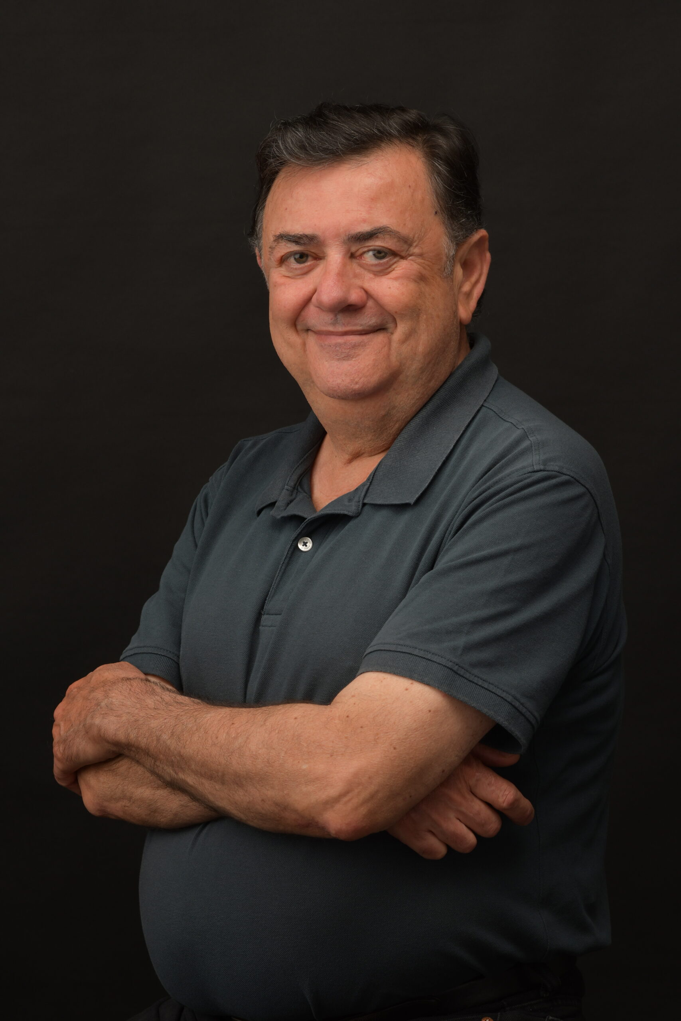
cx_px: 340
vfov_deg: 16.1
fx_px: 3617
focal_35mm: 128
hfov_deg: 10.8
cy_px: 510
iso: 100
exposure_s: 1/250
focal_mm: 85
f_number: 9
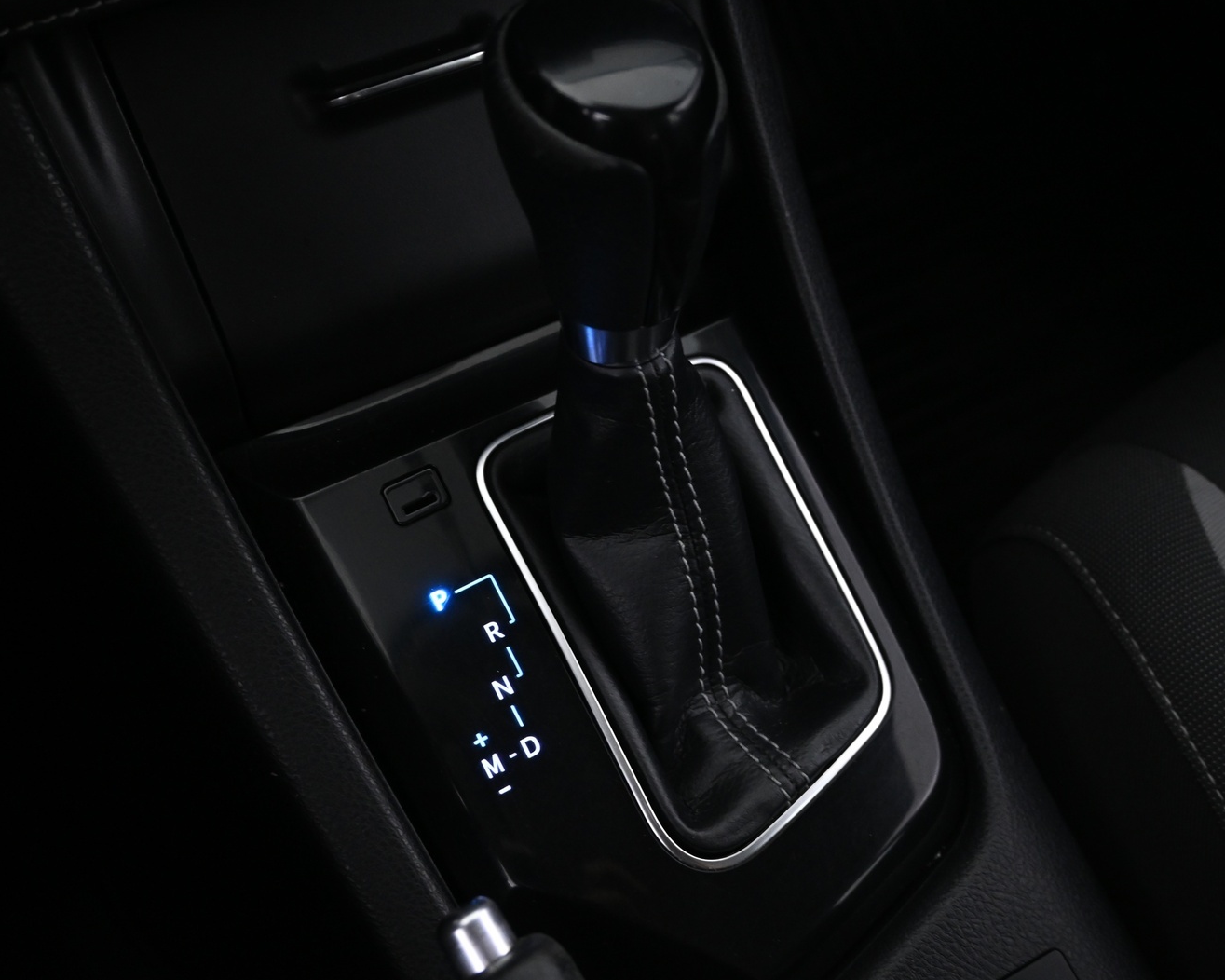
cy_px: 483
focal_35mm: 37
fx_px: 1352
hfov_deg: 48.7
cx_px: 618
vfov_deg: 39.8
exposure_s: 1/6
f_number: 4
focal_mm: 21.5
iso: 1600
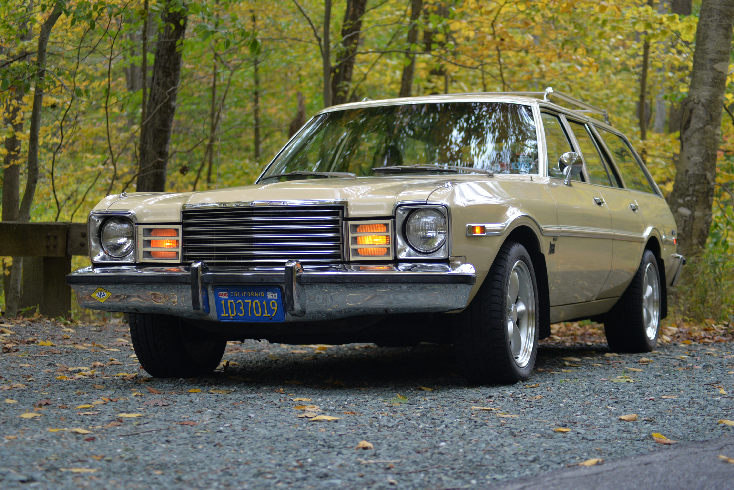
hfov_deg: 26.0
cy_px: 245
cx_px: 367
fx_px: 1591
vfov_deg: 17.5
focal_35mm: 78
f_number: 4
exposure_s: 1/125
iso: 900
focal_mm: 78
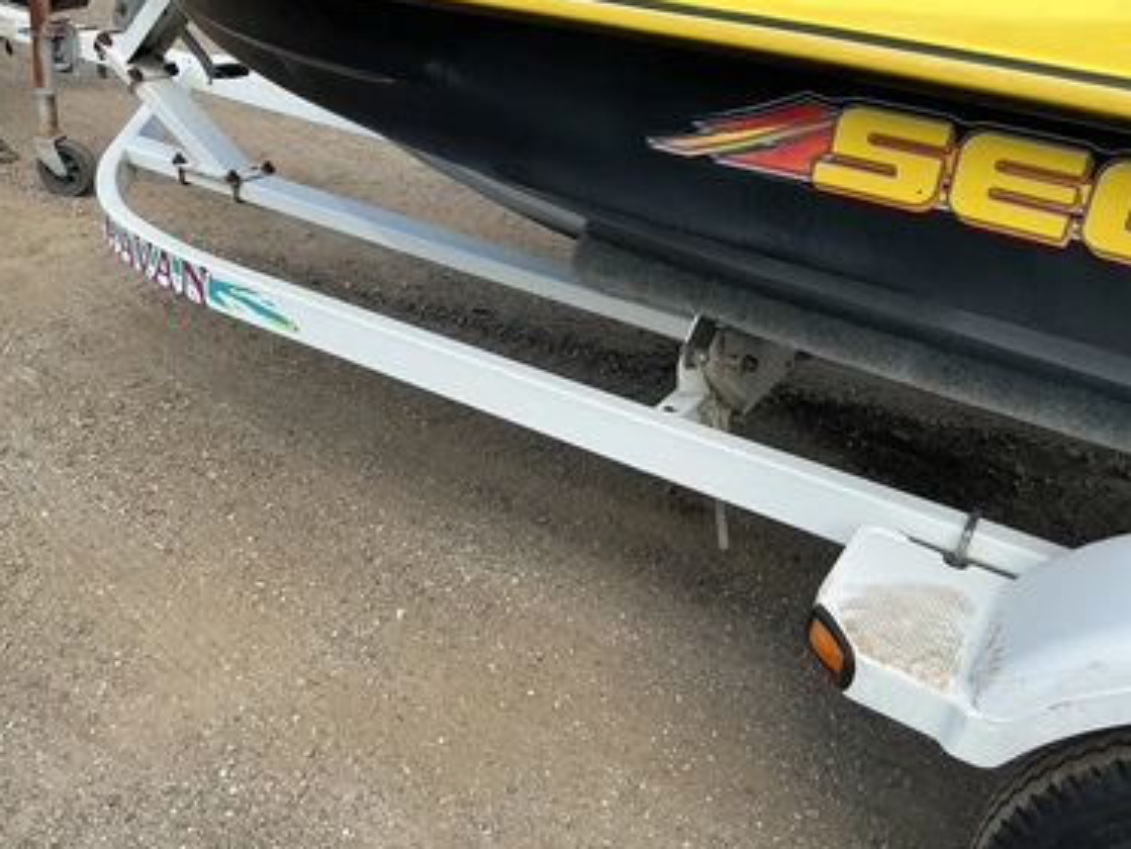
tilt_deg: -31.3
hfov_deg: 59.9
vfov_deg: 46.8
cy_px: 446
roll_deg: -3.7
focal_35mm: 30
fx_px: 980
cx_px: 528
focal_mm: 3
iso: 25
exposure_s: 1/556
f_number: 1.8
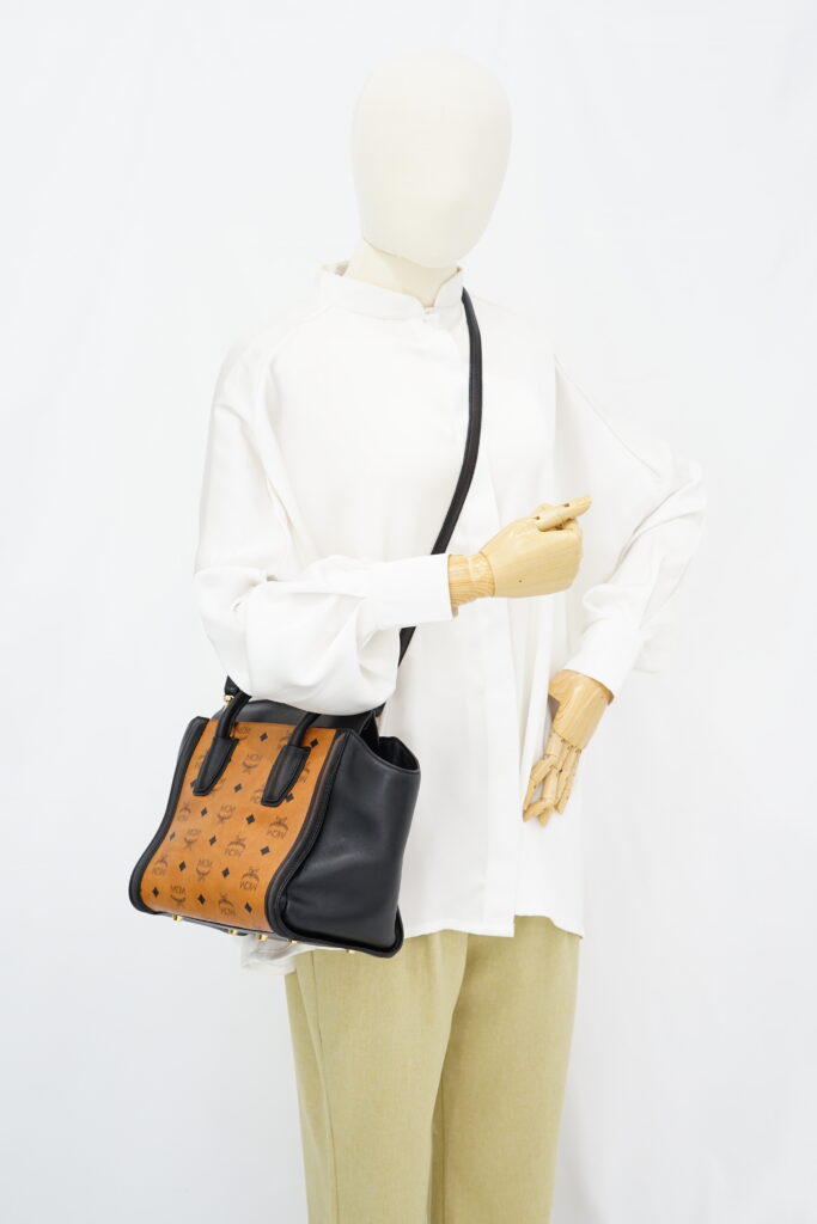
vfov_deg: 39.6
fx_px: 1701
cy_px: 612
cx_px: 408
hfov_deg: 27.0
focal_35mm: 50
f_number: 5.6
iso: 640
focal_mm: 50
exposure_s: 1/10
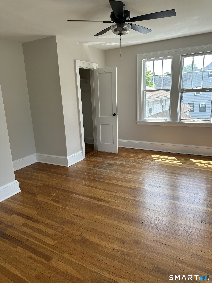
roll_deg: +3.0
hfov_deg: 56.8
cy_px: 142
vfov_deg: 71.6
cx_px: 106
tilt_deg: -11.3
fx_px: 196
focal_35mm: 24
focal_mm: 6.86
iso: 80
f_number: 1.78
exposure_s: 1/392
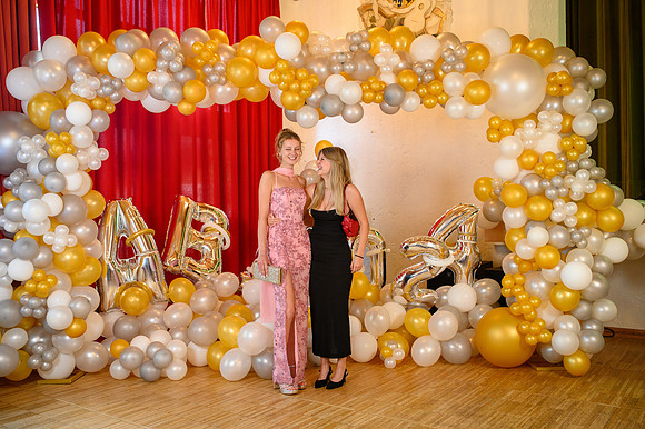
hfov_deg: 54.5
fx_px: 627
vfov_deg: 37.8
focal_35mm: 35
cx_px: 322
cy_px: 214
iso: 1250
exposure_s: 1/100
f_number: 3.5
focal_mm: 35
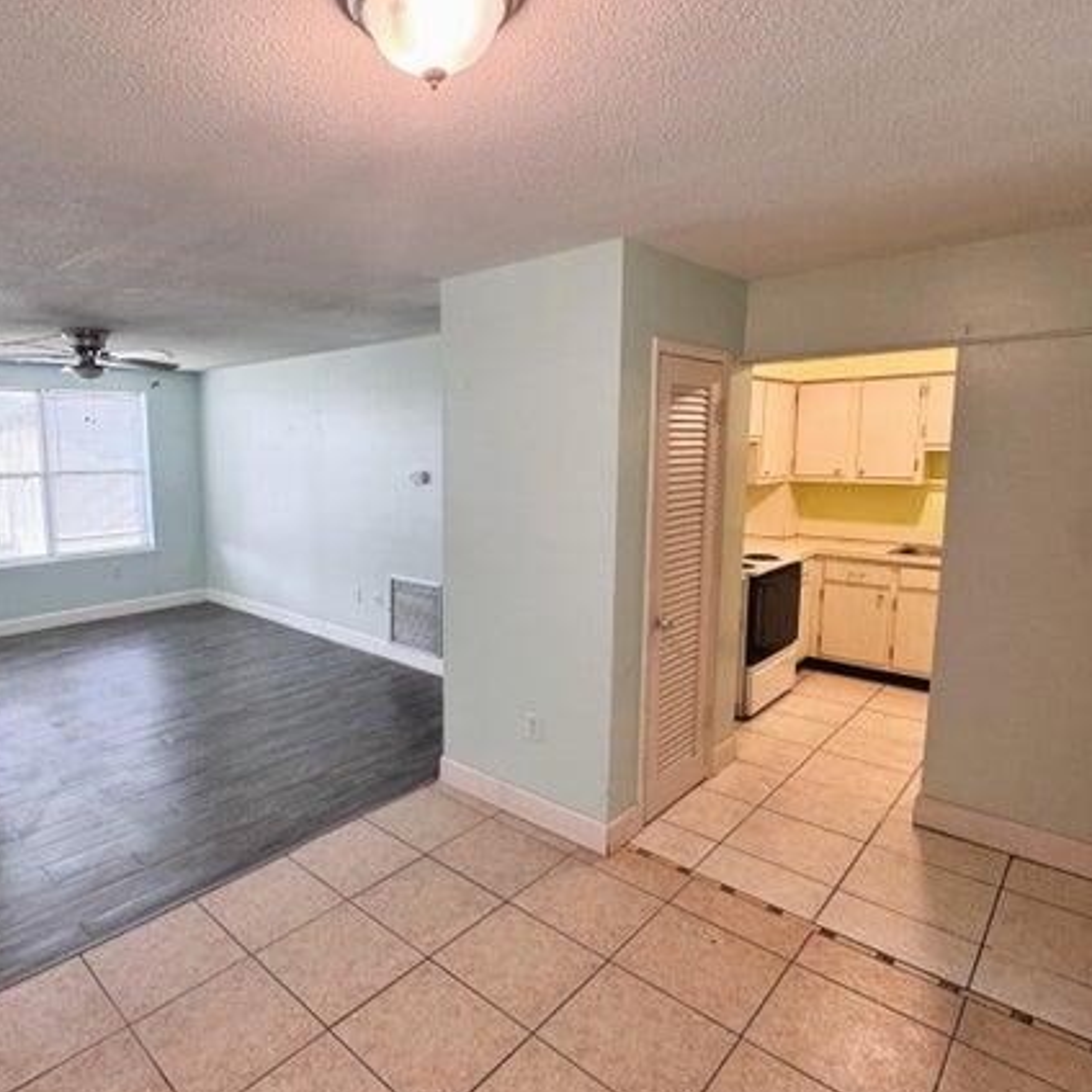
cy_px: 533
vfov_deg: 74.8
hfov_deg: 73.2
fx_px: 714
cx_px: 391
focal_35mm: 20
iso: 160
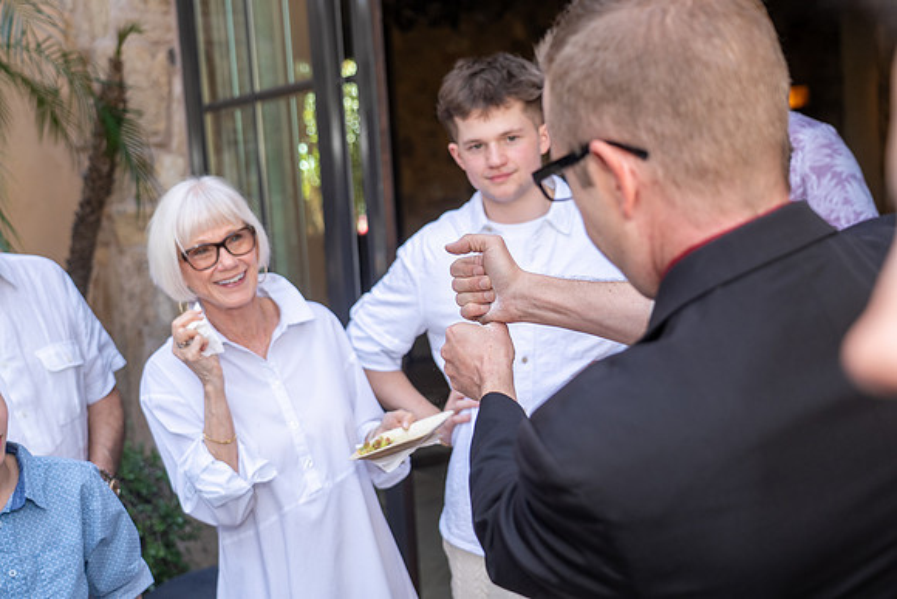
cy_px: 300
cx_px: 448
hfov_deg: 41.1
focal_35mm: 48
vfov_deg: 28.1
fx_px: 1196
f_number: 4
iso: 320
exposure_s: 1/200
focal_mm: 48
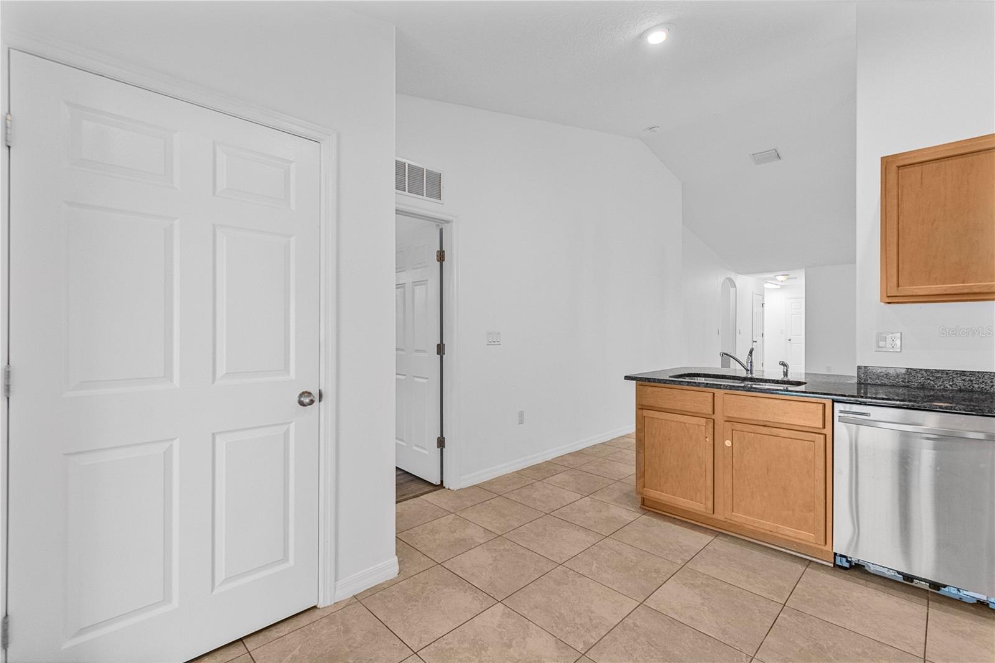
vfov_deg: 77.3
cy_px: 332
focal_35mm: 15
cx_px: 498
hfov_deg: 100.4
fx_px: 414
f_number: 5.6
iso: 640
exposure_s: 1/15
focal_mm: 10
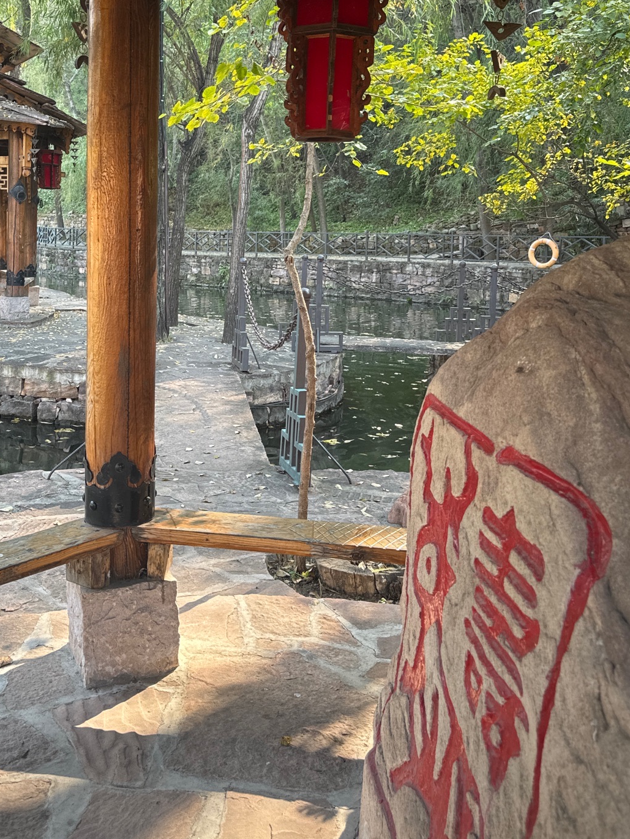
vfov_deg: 51.6
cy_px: 278
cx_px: 217
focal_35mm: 35
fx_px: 849
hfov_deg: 40.3
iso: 64
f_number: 1.78
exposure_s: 1/138
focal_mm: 6.76
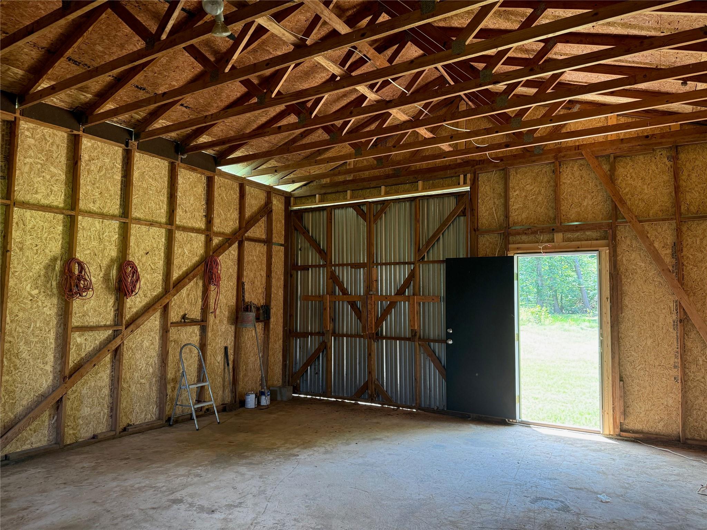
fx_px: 490
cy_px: 265
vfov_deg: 56.8
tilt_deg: +4.9
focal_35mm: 24
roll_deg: -0.4
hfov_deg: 71.6
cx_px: 354
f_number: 1.78
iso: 200
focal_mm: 6.76
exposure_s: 1/61
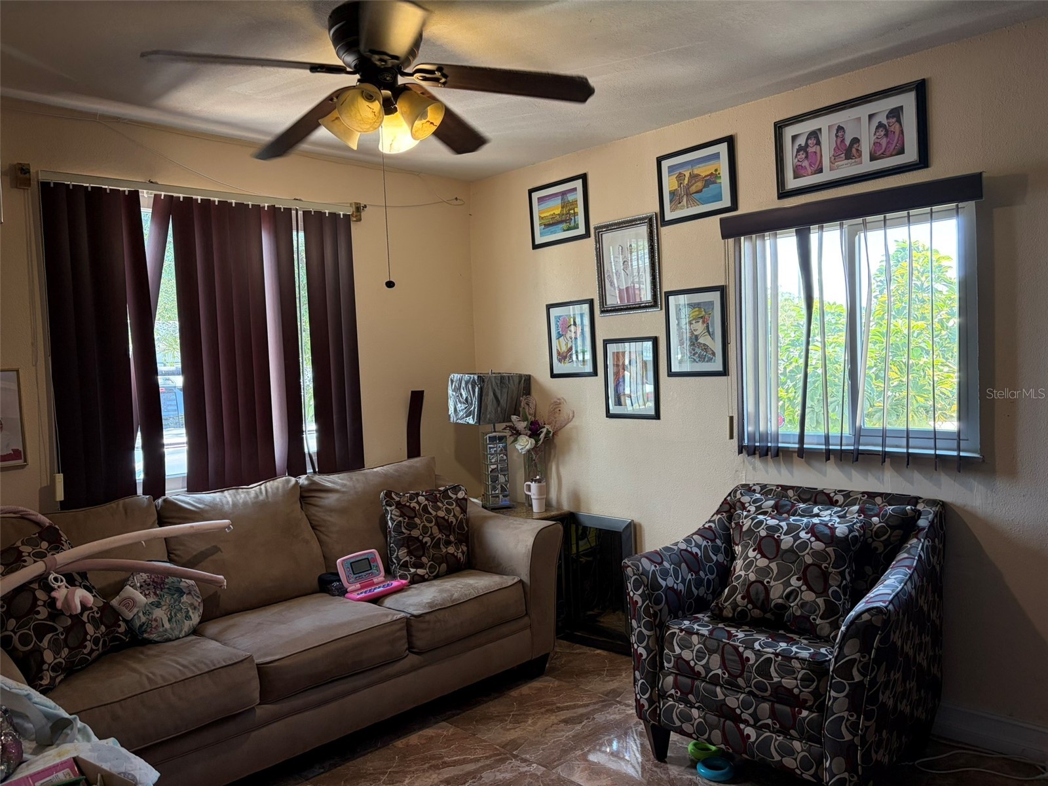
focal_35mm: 26
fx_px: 787
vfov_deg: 53.1
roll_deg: +4.3
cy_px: 393
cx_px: 524
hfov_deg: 67.3
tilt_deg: -2.1
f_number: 1.6
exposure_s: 1/120
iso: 200
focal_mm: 5.96
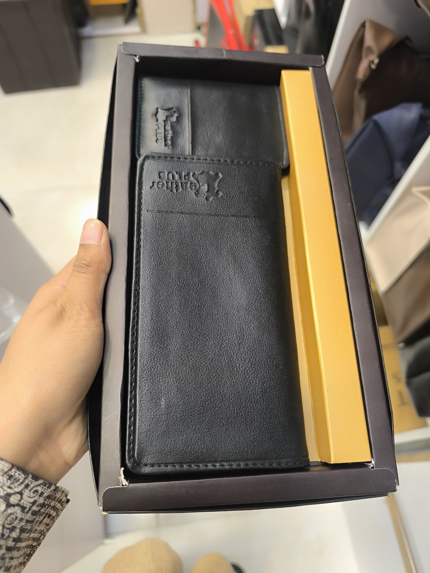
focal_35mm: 23
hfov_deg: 58.9
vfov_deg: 73.9
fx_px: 381
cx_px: 215
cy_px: 286
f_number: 1.65
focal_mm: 6.14
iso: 400
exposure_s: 1/100
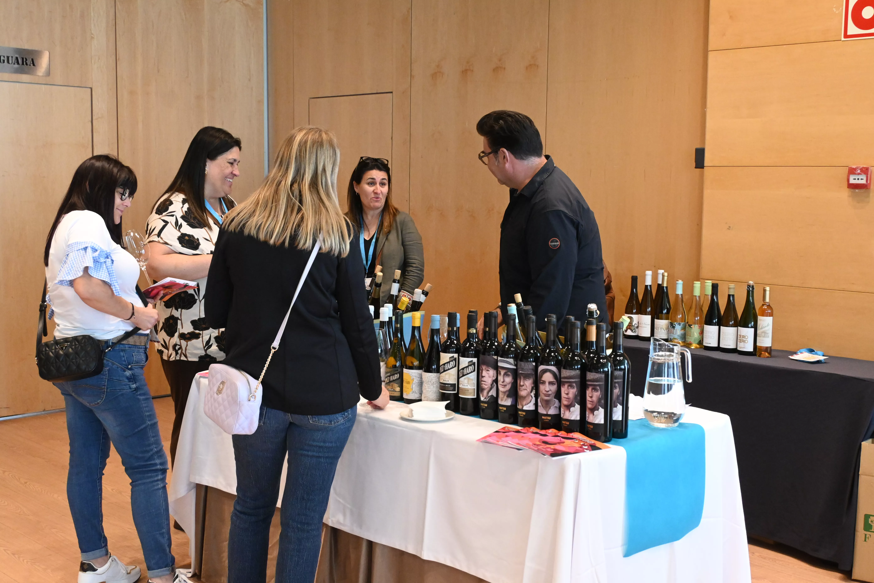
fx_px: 1020
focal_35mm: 42
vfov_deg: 31.9
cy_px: 292
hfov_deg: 46.4
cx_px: 437
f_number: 6.3
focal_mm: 28
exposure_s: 1/160
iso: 3200
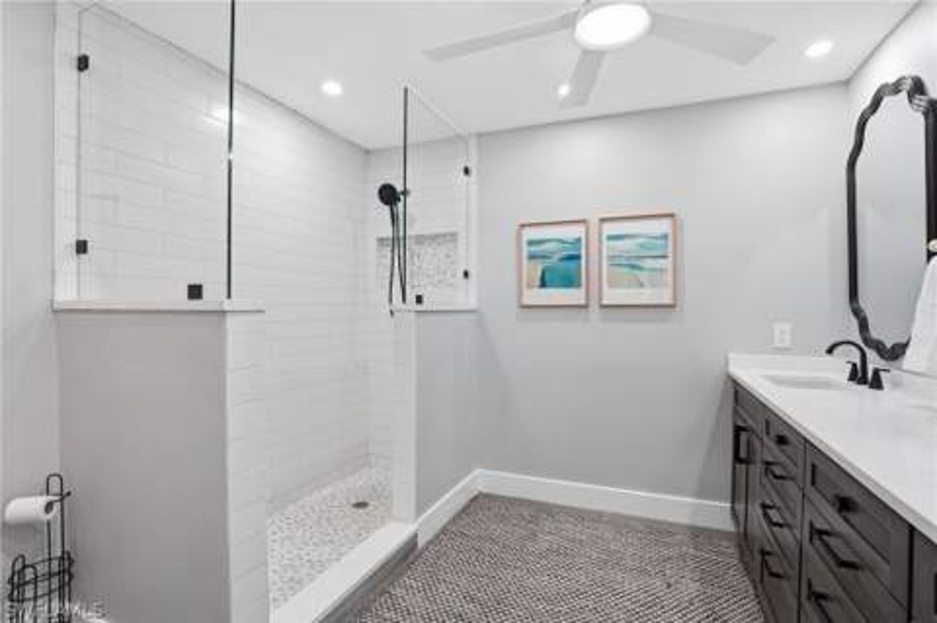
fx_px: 416
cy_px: 312
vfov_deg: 73.6
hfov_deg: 96.8
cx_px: 468
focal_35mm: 16
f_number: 9
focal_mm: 16
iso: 250
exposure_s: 1/40
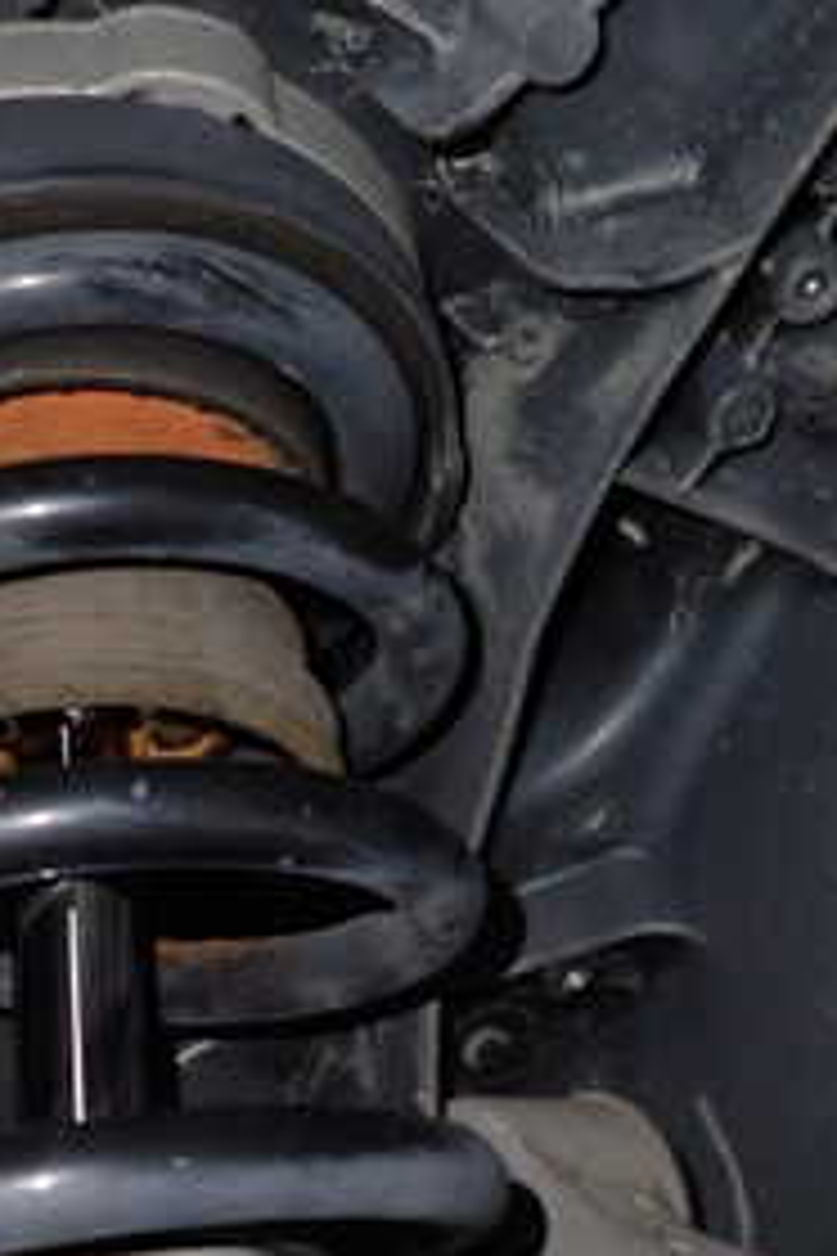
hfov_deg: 24.0
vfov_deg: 35.3
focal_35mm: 56
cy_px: 833
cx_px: 256
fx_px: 1953
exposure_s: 1/30
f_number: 2
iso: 640
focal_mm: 4.5
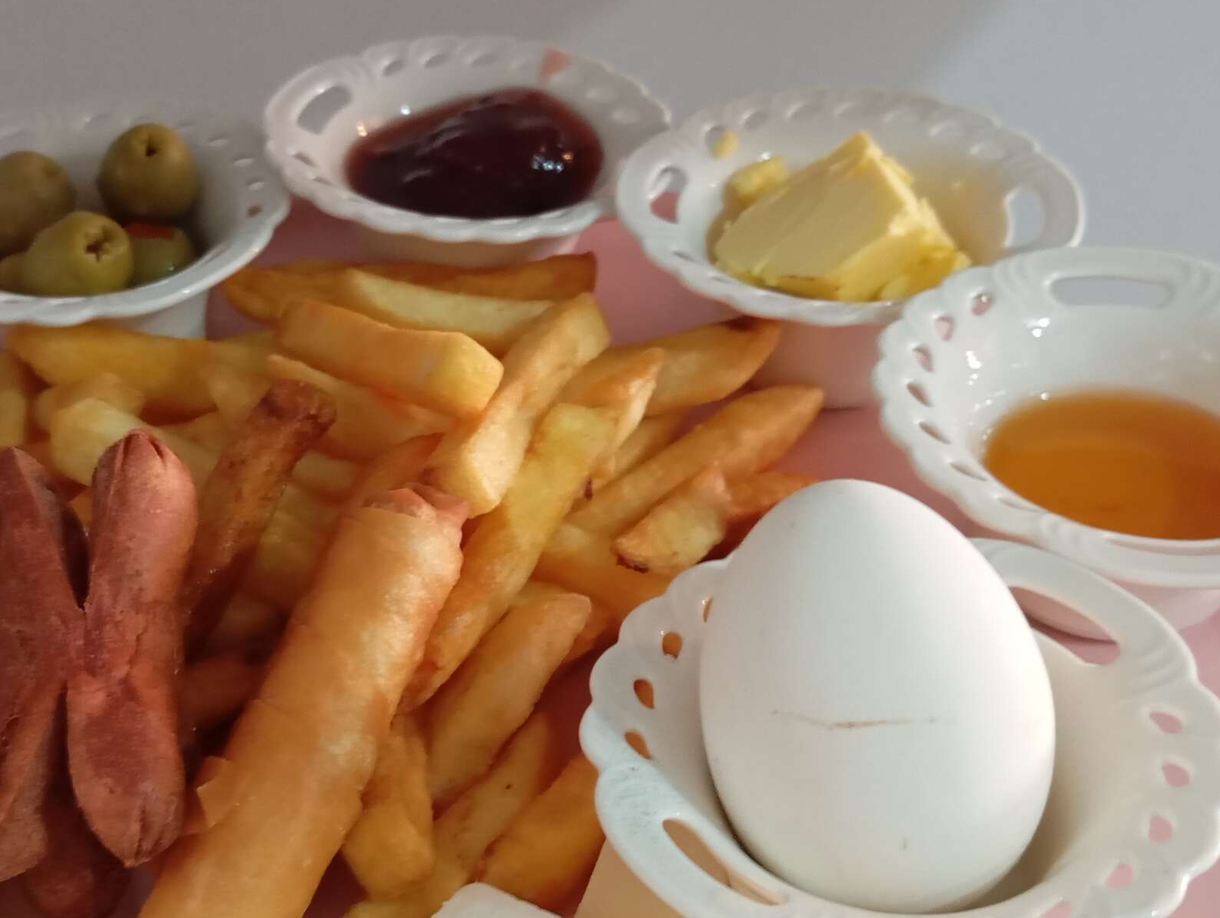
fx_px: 1870
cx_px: 403
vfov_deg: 27.5
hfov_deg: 35.8
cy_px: 551
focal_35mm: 53
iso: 1612
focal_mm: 4.22
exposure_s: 1/25
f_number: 1.8
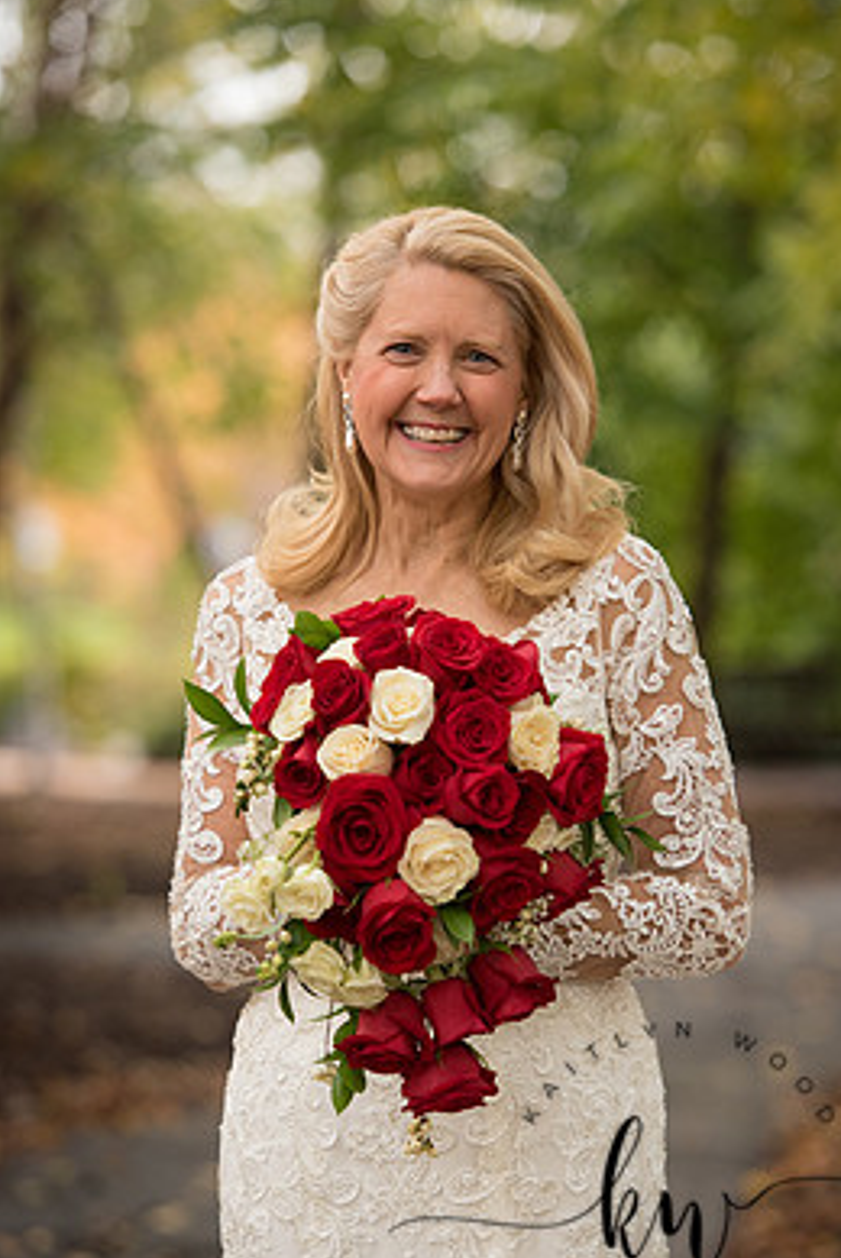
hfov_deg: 8.8
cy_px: 676
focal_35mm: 156
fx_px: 5456
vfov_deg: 13.2
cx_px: 482
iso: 800
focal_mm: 135
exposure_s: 1/250
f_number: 3.2
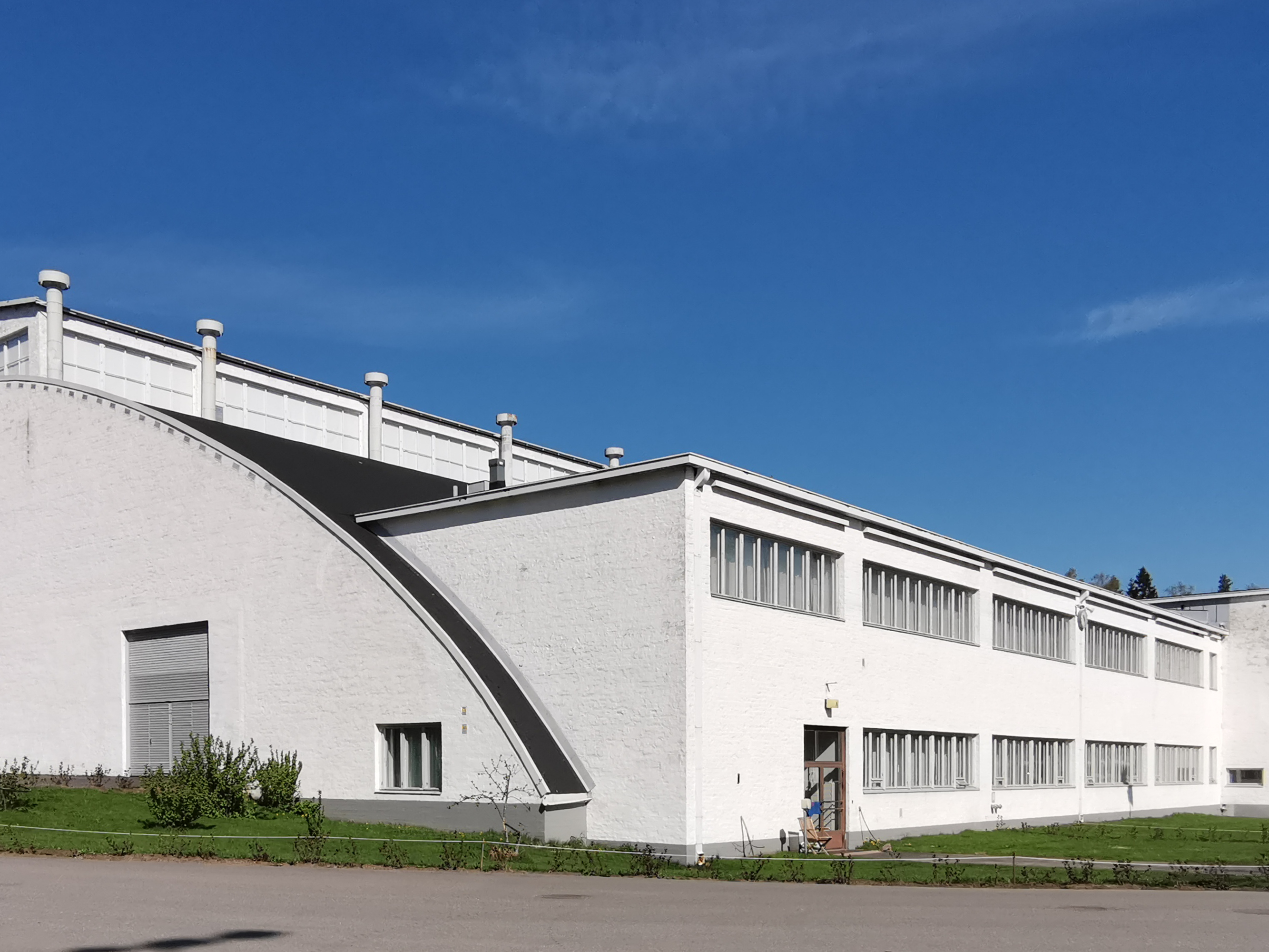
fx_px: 1100
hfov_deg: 59.8
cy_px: 653
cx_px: 573
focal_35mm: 30
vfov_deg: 45.9
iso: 50
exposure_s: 1/2203
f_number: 2.2
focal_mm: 2.2
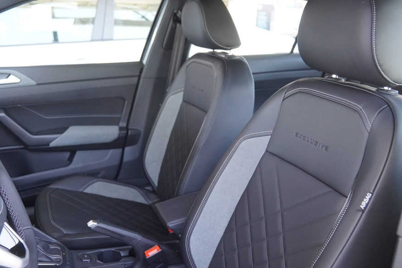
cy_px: 127
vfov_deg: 36.3
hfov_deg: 52.4
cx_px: 191
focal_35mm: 37
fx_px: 408
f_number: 3.2
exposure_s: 1/160
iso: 1600
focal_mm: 21
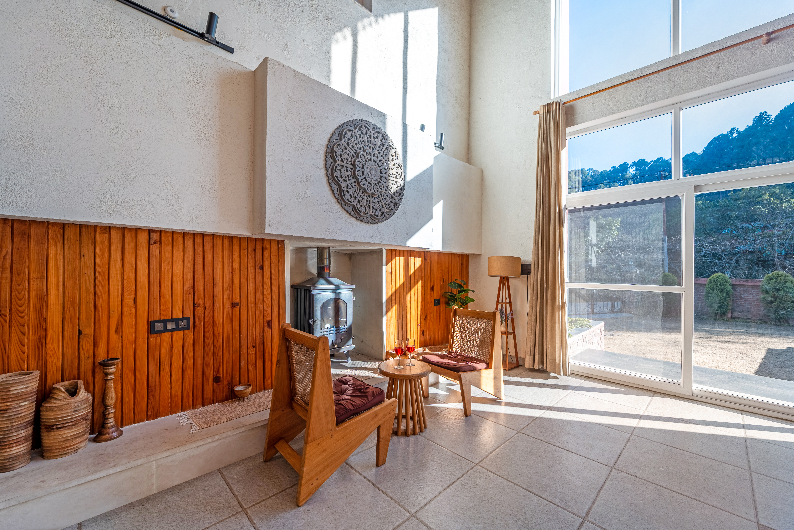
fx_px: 309
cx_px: 397
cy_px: 265
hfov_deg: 104.3
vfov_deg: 81.2
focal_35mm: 14
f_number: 9
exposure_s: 1/1000
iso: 125
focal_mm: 14
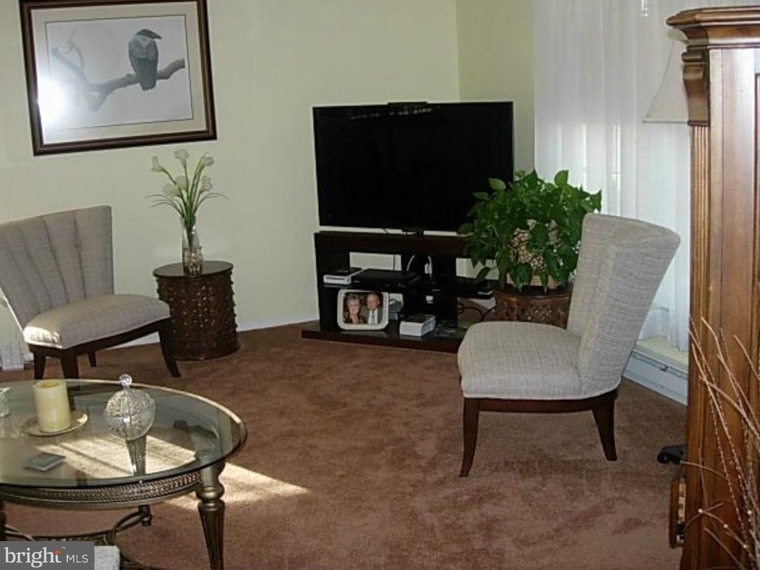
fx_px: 878
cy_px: 273
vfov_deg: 36.0
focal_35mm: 40
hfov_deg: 46.8
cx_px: 397
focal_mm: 7.8
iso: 79
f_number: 2.8
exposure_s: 1/64
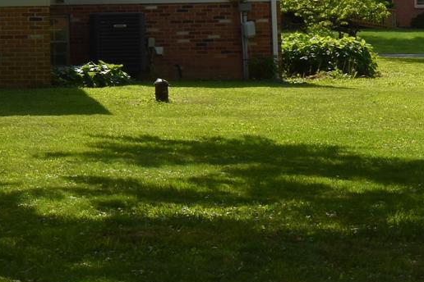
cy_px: -71
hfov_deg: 13.7
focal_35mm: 131
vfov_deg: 10.3
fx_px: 1543
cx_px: -384
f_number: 13
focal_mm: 22
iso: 100
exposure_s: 1/200
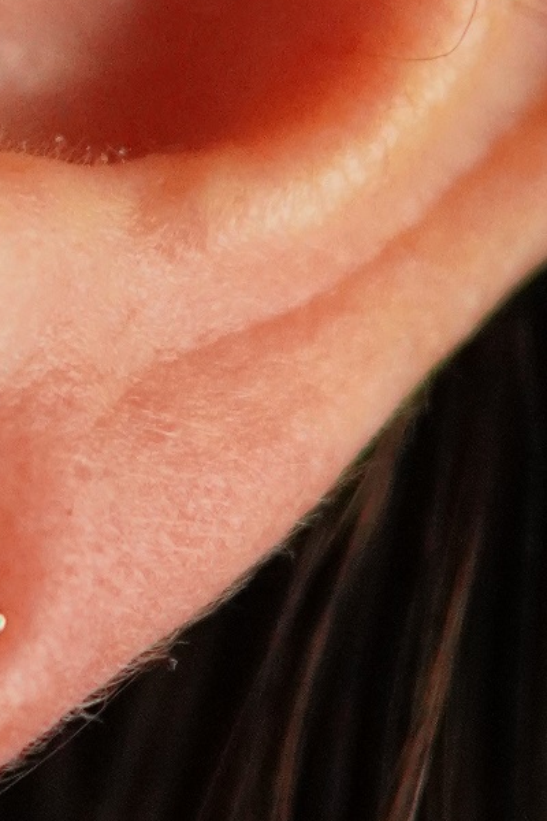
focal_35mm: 375
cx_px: -77
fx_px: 8546
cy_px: 456
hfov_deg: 3.7
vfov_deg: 5.5
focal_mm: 50
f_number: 2
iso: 1600
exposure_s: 1/1250
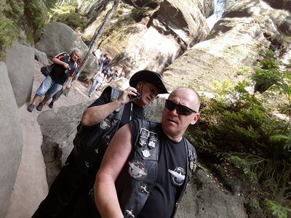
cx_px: 146
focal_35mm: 23
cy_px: 109
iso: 50
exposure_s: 1/159
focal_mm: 2
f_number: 1.9
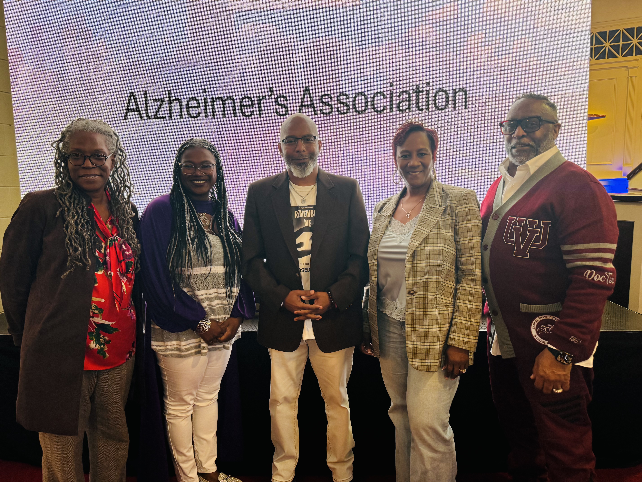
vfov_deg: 56.8
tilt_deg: -7.5
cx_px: 321
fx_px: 445
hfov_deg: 71.6
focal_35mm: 24
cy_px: 241
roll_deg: +0.8
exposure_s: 1/80
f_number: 1.78
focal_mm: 6.76
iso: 200
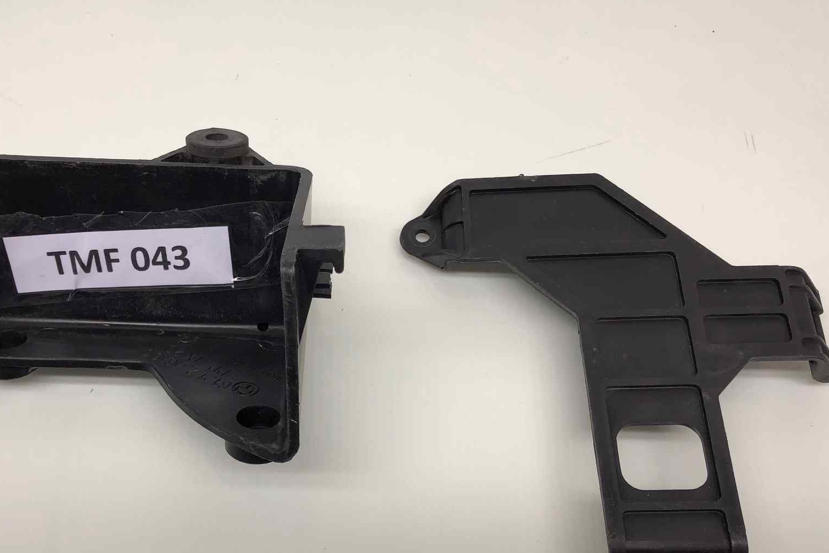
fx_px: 921
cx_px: 352
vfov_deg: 33.3
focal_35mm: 40
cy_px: 329
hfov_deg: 48.3
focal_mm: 3.99
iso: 32
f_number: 1.8
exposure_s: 1/100
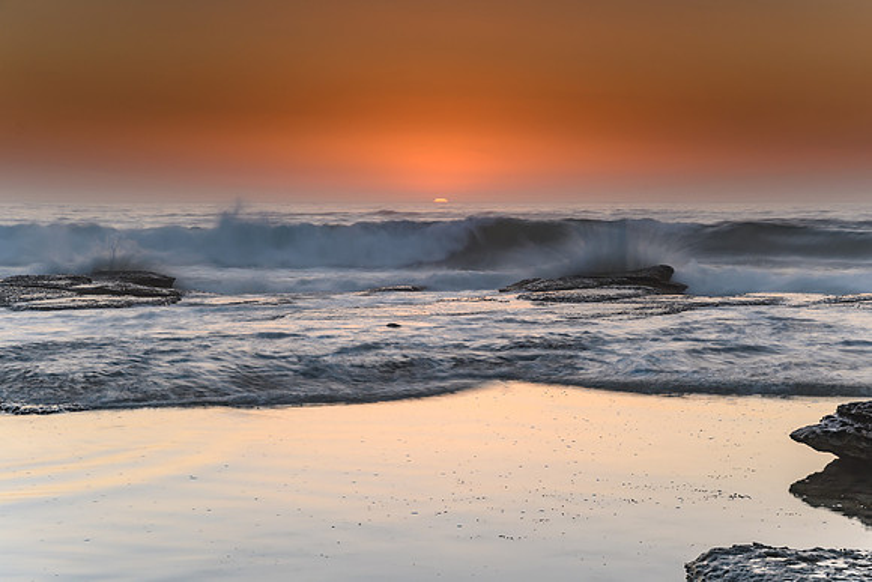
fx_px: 1543
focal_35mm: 64
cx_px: 436
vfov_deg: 21.4
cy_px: 291
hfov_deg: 31.6
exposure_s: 1/2.5
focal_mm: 42
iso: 160
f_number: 7.1
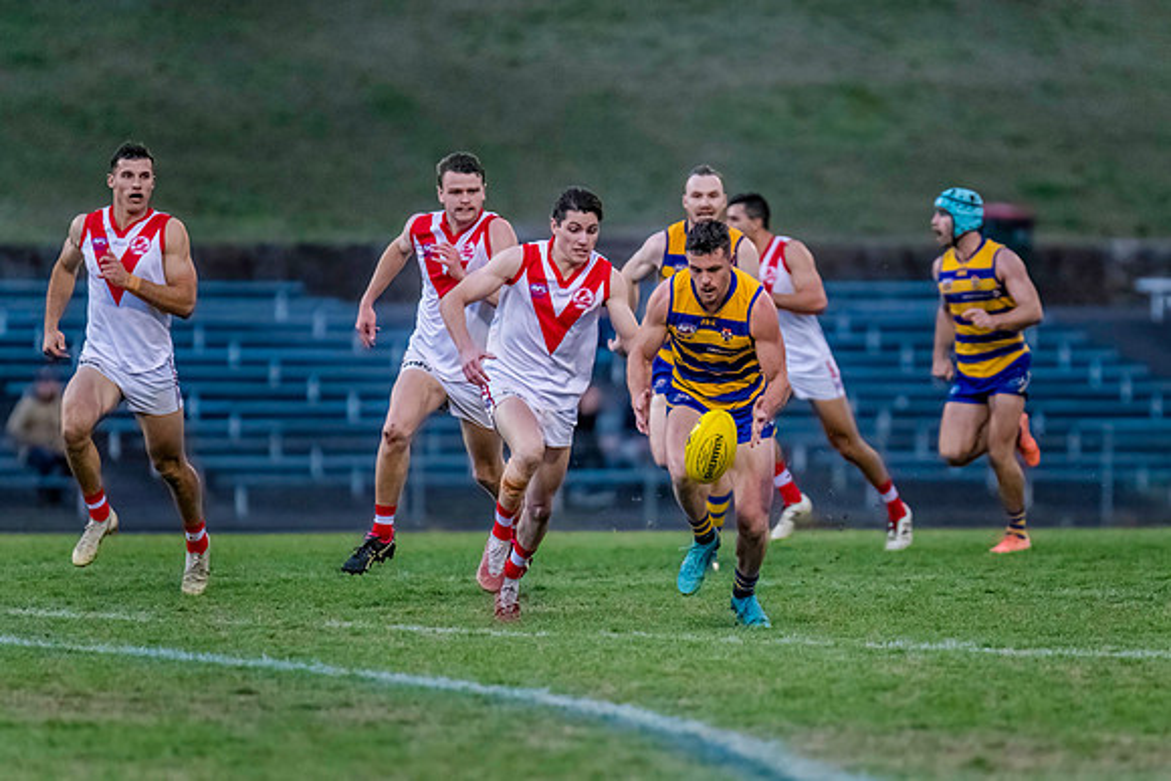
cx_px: 646
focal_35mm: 486
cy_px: 380
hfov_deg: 4.2
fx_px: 15798
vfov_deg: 2.8
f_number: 4
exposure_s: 1/1600
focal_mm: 420
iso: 9000
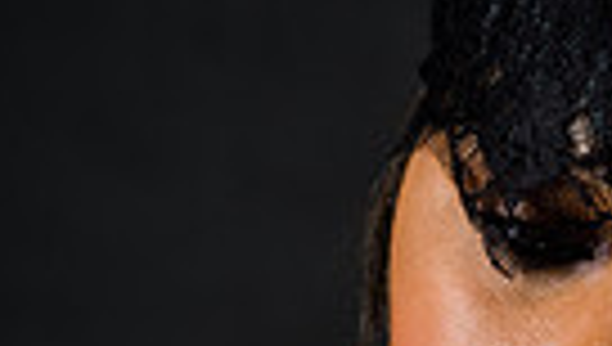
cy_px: 454
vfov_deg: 1.8
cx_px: 574
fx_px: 11215
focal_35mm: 690
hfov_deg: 3.1
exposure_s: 1/125
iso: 200
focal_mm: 200
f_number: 5.6
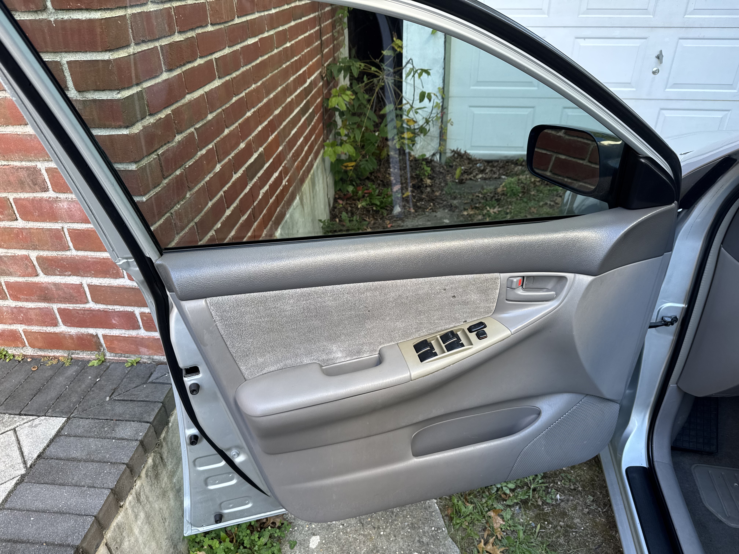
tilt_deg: -32.0
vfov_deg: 56.8
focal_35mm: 24
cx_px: 370
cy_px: 277
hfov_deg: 71.6
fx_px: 512
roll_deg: +0.1
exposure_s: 1/121
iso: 80
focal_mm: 6.76
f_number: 1.78
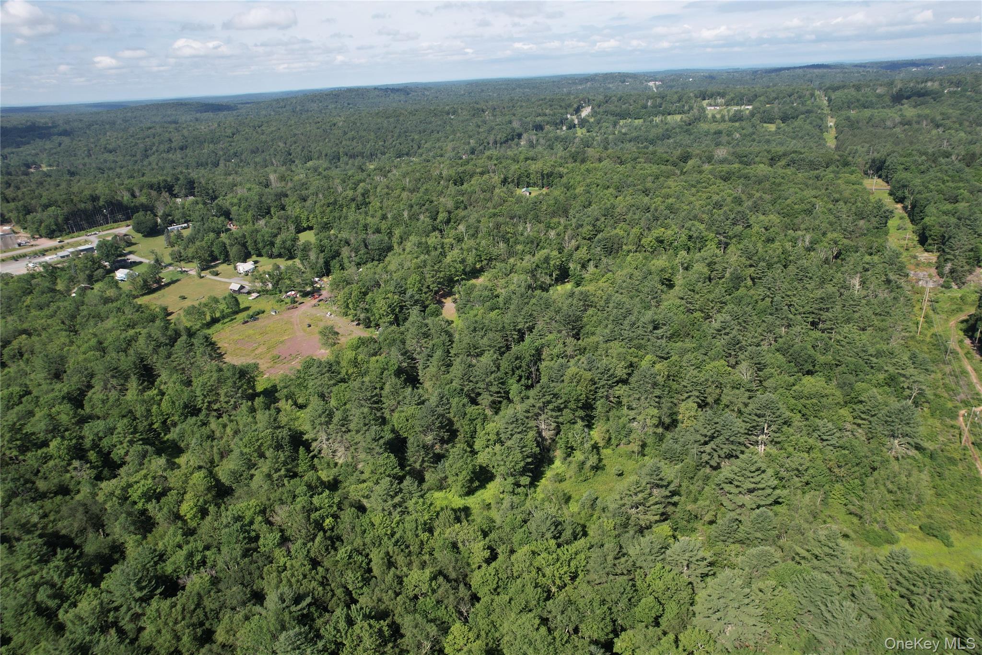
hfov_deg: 78.6
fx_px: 600
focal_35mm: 22
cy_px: 328
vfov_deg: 57.2
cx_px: 491
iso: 120
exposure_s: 1/1500
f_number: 2.8
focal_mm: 8.38
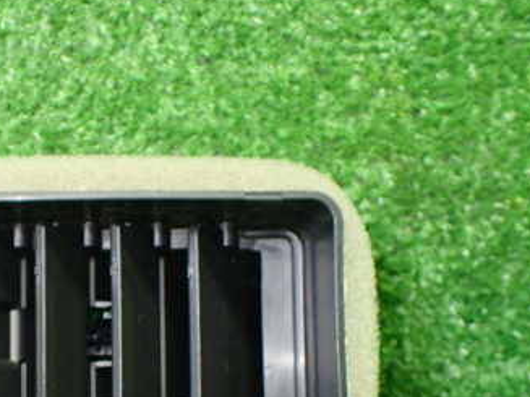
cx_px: 79
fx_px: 842
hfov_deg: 33.5
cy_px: 342
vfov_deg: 25.9
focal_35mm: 55
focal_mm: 5.4
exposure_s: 1/100
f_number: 2.3
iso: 800
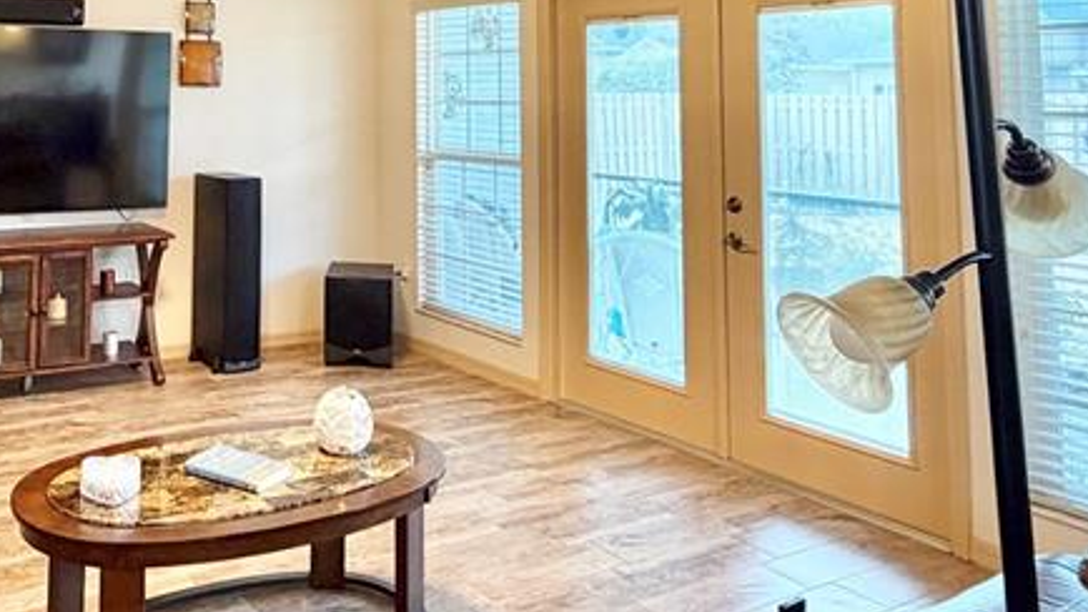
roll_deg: +0.0
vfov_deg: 30.7
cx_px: 266
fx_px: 1038
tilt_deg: +3.5
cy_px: 15
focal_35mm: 36
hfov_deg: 52.7
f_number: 2.2
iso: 250
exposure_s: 1/60
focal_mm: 2.22
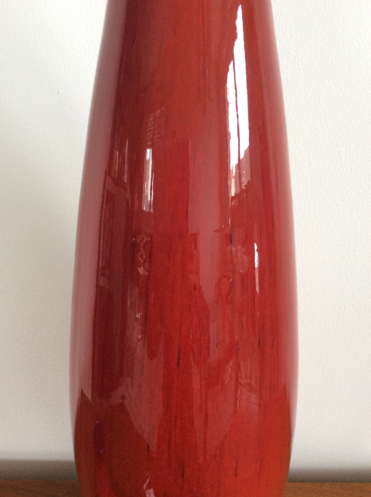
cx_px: 186
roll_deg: -0.1
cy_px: 248
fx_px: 458
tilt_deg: -22.4
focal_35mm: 32
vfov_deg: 56.9
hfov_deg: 44.1
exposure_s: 1/25
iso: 80
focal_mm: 3.3
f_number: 2.4
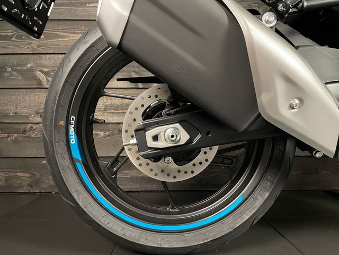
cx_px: 170
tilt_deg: +2.6
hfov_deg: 67.3
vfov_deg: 53.1
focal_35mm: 26
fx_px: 255
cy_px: 128
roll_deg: +0.8
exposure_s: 1/25
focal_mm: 4.2
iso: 640
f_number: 1.6
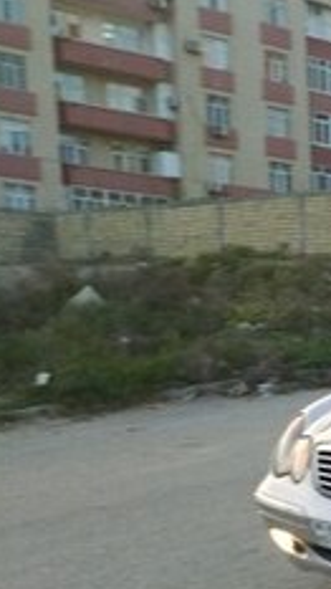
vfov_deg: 27.5
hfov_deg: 12.4
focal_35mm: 74
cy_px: 540
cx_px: 819
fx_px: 1155
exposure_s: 1/33
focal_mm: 3.94
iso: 122
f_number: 1.9
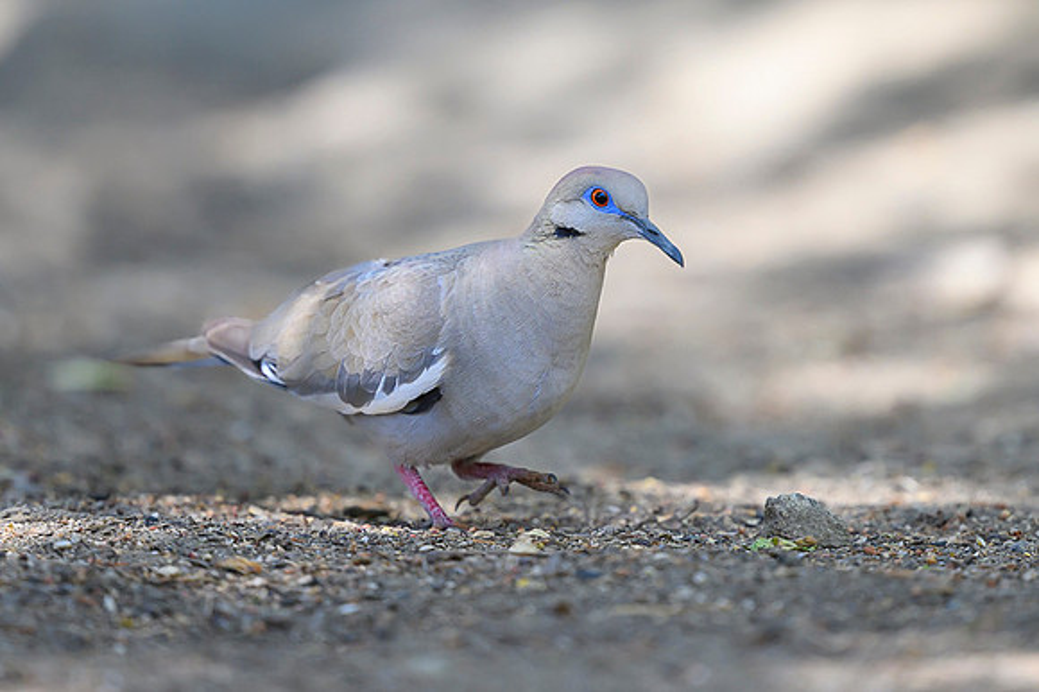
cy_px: 161
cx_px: 560
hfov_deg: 2.9
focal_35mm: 723
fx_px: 20851
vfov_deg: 1.9
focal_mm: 400
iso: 640
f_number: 2.8
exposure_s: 1/1600
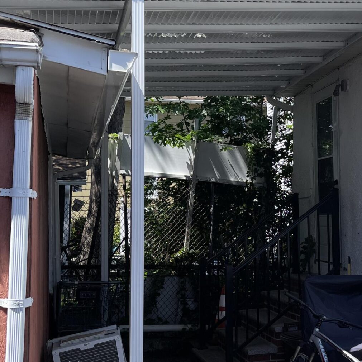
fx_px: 663
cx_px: 309
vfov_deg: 30.6
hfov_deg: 29.6
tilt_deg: +3.0
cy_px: 172
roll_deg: +0.8
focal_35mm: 56
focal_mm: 5.1
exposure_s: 1/3344
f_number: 1.6
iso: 32
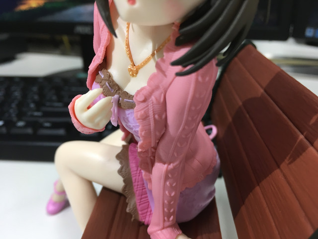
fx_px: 266
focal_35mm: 29
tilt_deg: -23.3
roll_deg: -0.2
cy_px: 120
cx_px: 159
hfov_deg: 61.7
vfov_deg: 48.2
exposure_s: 1/30
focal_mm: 4.15
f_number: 2.2
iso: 50
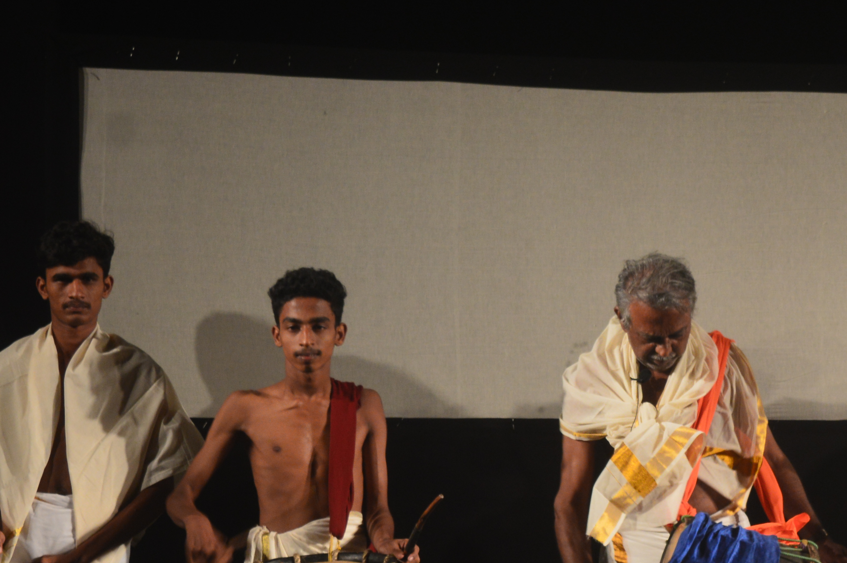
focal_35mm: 135
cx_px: 816
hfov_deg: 15.0
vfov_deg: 10.1
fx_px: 3173
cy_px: 366
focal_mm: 40
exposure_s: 1/50
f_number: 8
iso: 400
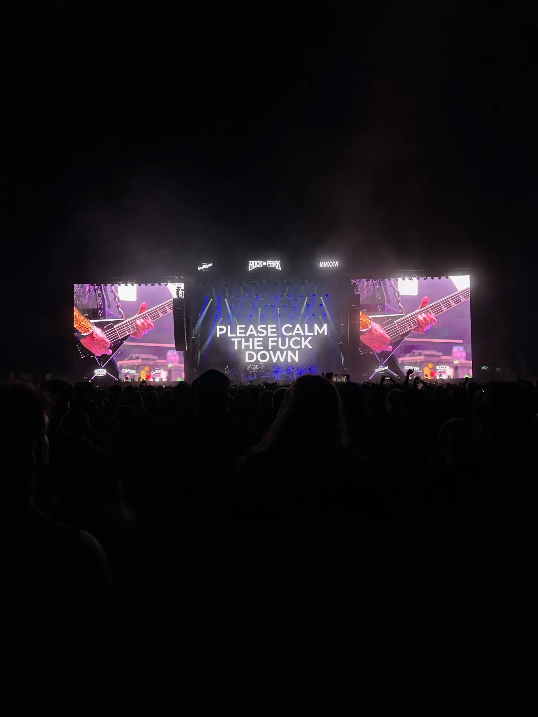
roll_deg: +0.0
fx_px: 497
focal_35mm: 24
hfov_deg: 56.8
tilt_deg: +2.1
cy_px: 358
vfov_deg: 71.6
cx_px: 269
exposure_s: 1/246
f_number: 1.78
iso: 80
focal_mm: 6.86
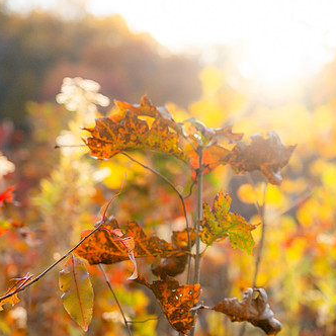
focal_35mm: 156
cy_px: 177
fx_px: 1713
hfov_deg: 11.2
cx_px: 211
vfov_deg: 11.2
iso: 800
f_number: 4.5
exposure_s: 1/640
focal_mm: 105
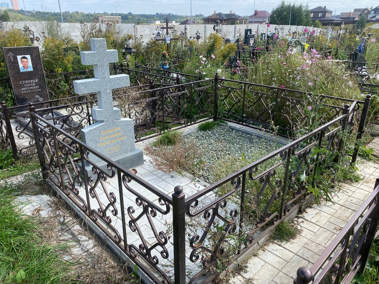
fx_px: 285
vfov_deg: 53.1
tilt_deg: -21.8
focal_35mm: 26
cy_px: 142
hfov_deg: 67.3
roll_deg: -0.1
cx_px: 190
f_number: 1.8
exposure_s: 1/1245
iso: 32
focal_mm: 4.25
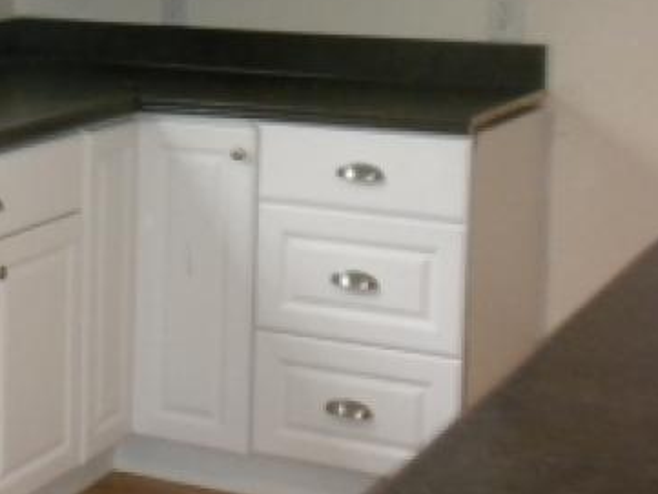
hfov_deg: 17.4
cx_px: -237
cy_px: 3
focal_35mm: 105
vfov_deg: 13.9
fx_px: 1997
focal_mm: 6.6
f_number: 3.5
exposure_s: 1/32.3
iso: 400
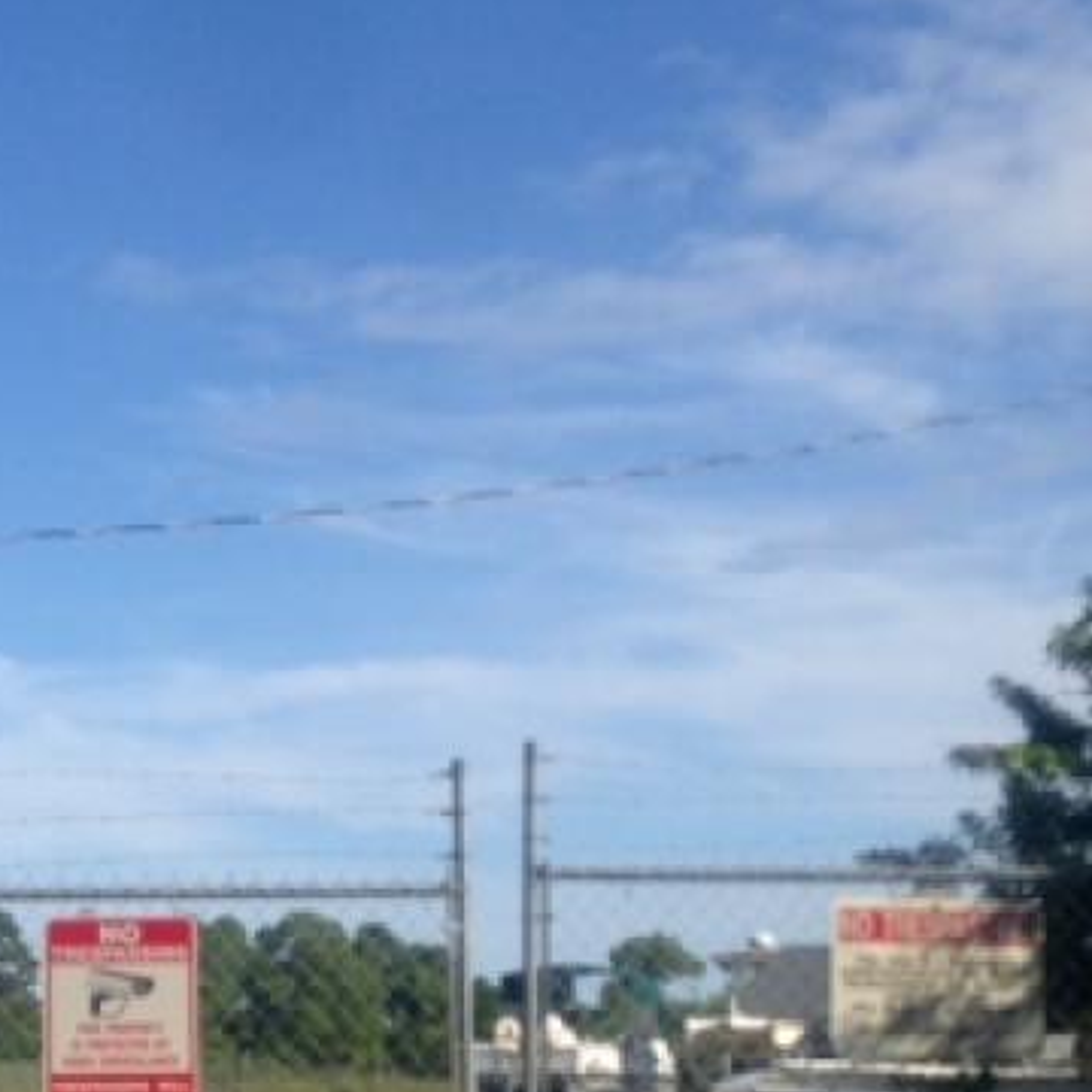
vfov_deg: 20.7
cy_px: 864
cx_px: 27
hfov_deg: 20.3
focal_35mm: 83
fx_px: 2962
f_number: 2.4
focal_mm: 4.13
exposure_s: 1/1391
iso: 50
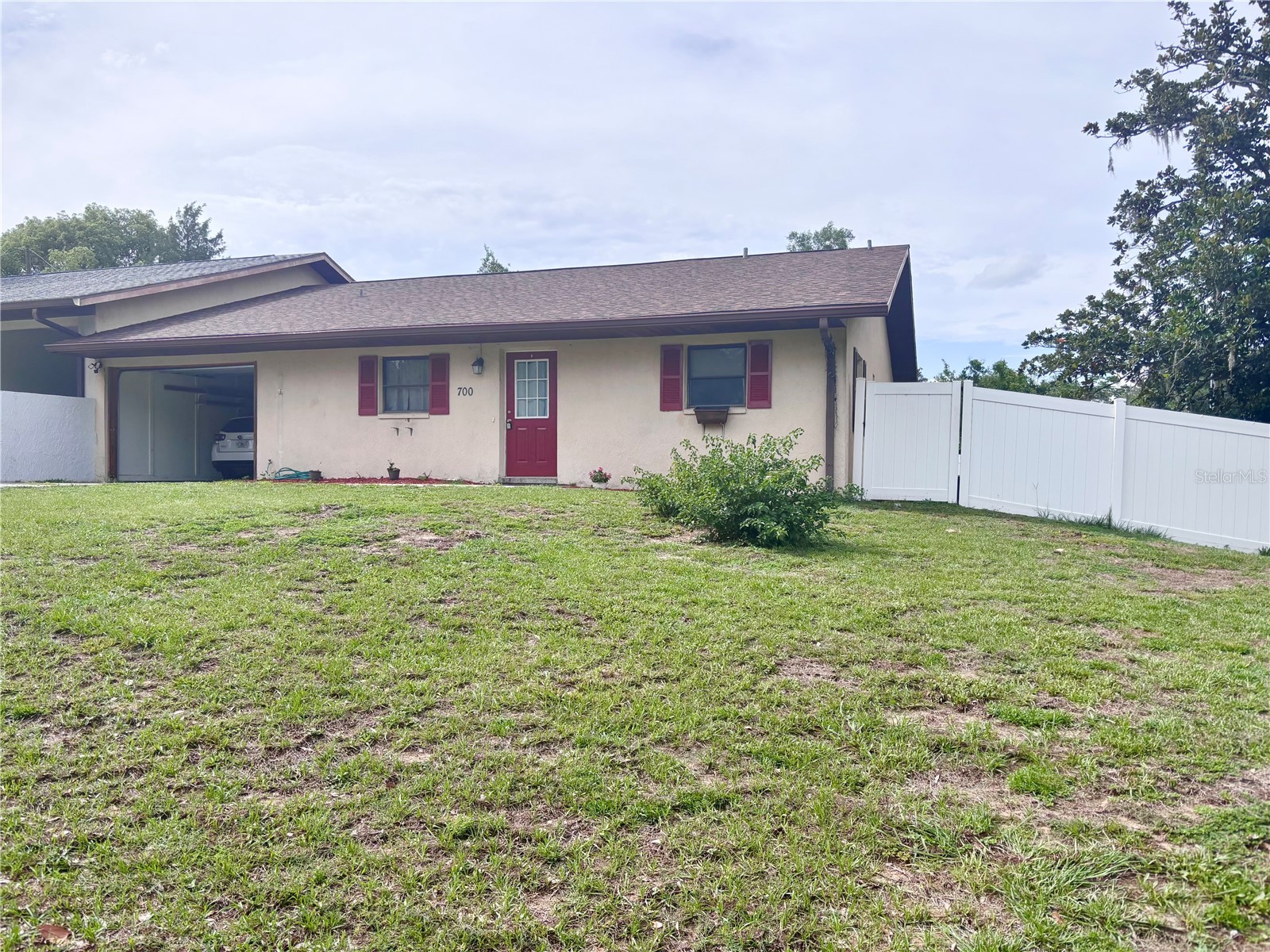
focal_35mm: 26
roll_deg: -0.6
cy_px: 476
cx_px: 635
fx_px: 954
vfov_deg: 53.1
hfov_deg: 67.3
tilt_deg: -0.9
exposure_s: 1/3937
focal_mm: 5.96
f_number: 1.6
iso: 50
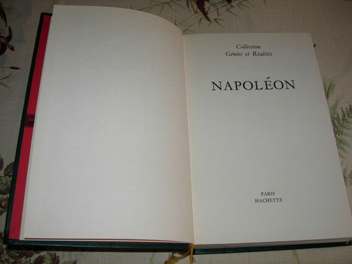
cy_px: 132
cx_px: 176
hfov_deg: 51.4
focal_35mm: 36
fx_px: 366
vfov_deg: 39.7
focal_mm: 7.5
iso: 50
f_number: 3.8
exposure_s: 1/45.2
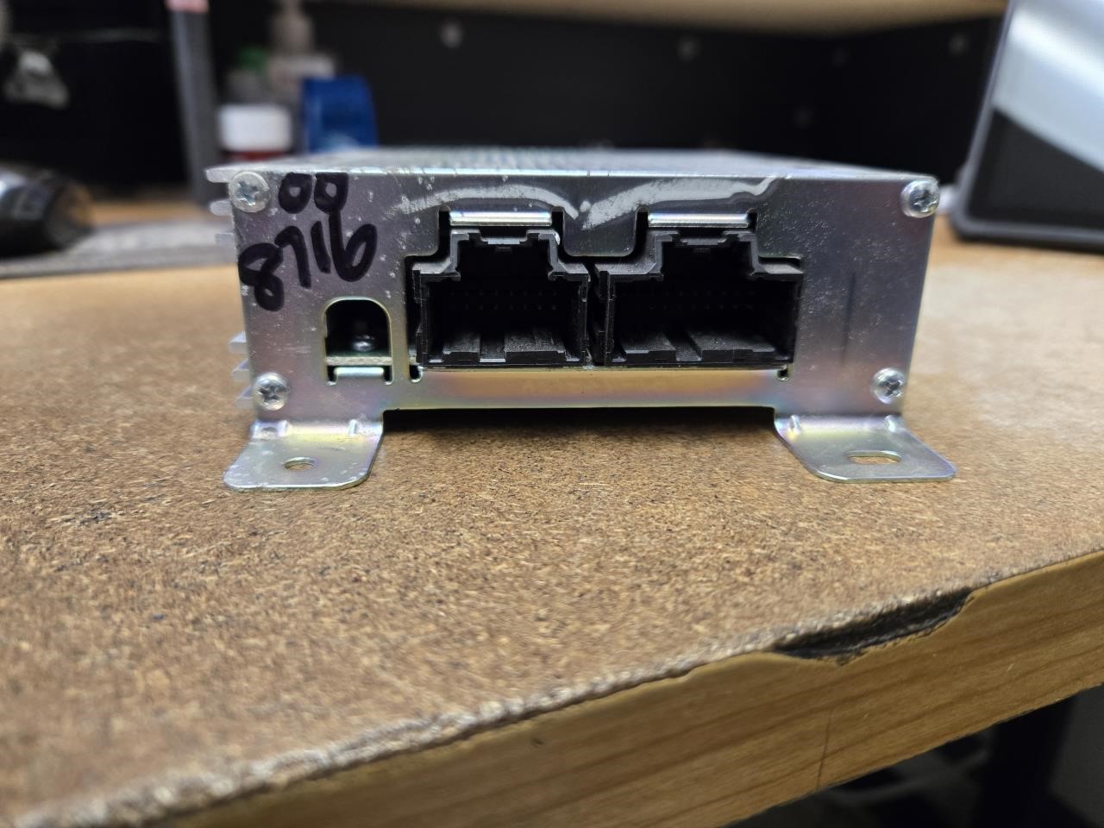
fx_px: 734
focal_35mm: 23
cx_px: 552
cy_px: 414
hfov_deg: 73.9
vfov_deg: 58.9
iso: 320
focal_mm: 5.4
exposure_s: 1/120
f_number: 1.8
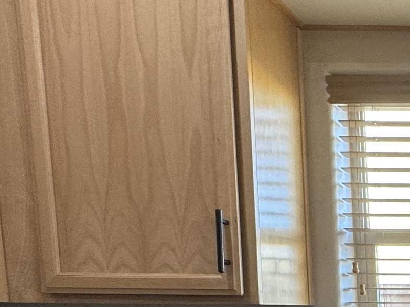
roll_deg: -0.8
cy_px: 393
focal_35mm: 55
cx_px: 595
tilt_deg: -7.8
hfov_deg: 26.6
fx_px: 651
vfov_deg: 23.6
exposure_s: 1/120
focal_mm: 2.22
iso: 200
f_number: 2.2
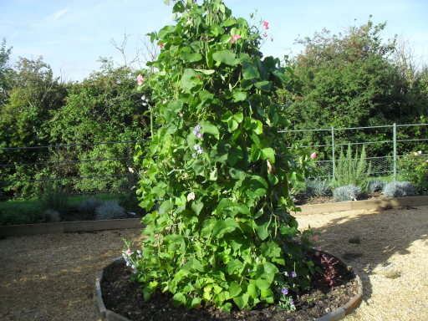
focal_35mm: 35
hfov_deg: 52.6
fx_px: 433
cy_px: 160
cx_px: 214
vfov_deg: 40.7
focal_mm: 6.3
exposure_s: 1/90
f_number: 8.4
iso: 100
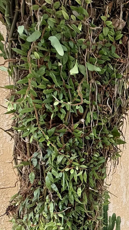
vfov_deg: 47.3
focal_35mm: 41
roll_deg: +0.7
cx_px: 220
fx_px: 249
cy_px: 176
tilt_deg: +0.1
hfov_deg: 21.4
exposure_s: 1/388
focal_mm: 2.22
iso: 50
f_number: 2.2
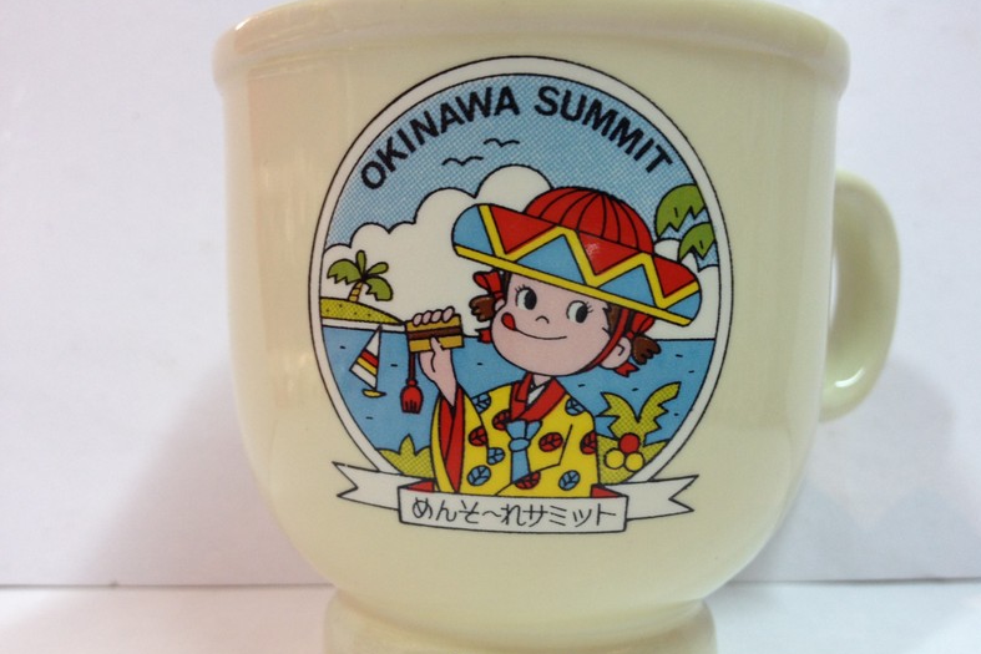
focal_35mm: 37
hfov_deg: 51.9
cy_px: 365
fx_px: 1008
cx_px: 497
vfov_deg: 35.9
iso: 80
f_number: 2.4
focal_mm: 4.28
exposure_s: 1/33
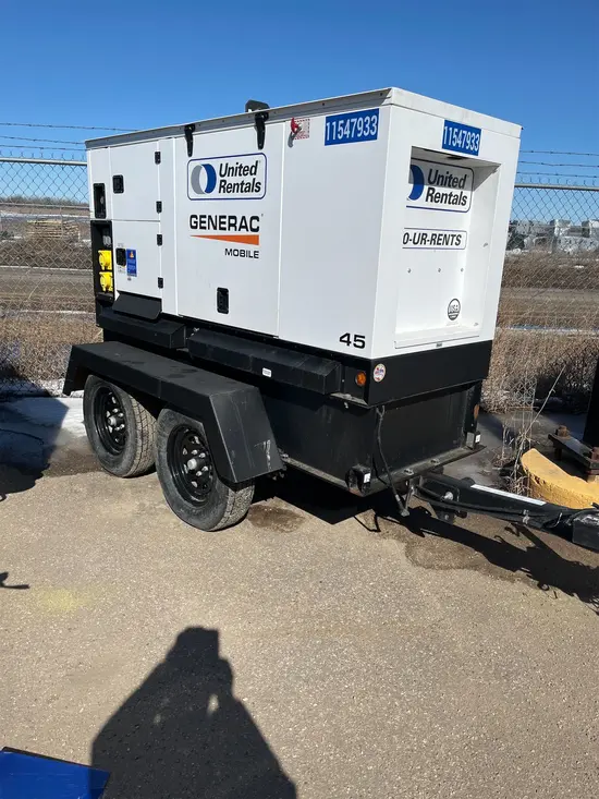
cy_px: 400
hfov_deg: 53.1
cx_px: 300
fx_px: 600
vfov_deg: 67.3
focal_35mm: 26
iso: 50
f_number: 1.6
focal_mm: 5.1
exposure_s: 1/7353
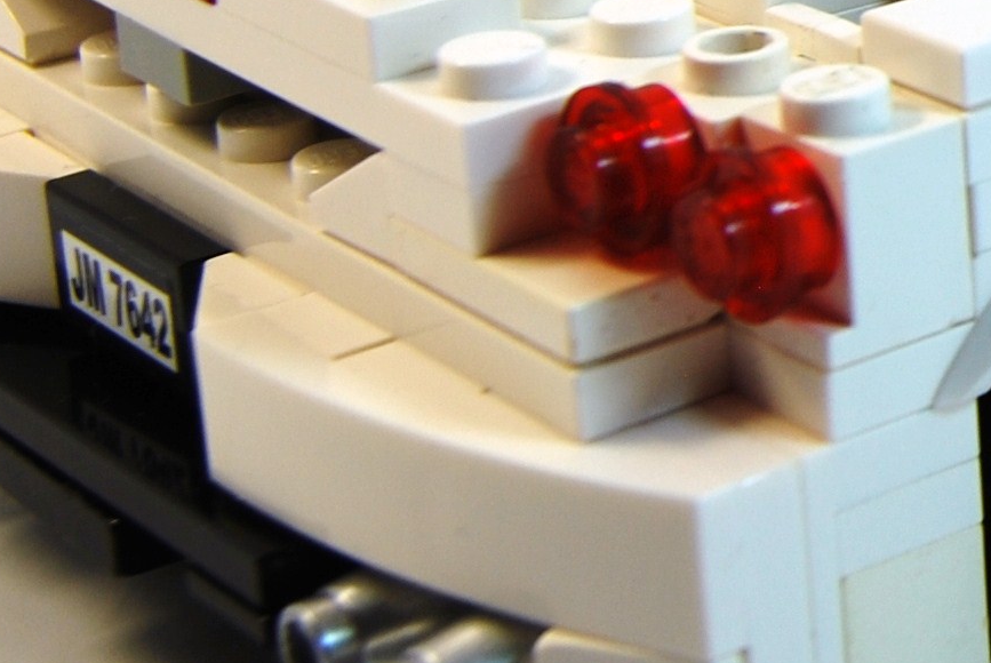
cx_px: 1597
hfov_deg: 14.1
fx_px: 3692
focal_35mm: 134
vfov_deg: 10.0
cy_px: -290
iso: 100
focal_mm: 20
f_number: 6.3
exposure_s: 1/160
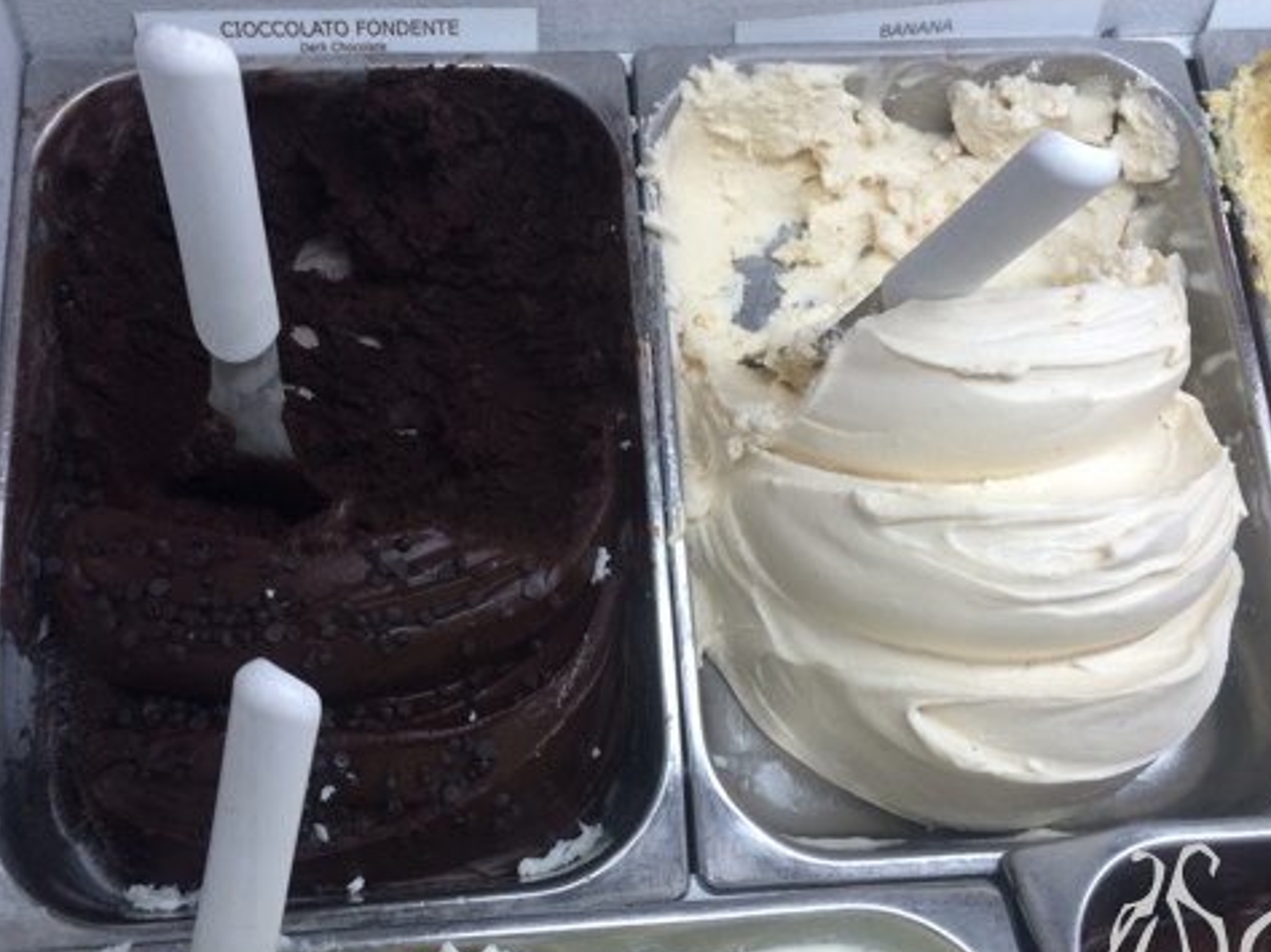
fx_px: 1395
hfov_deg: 49.0
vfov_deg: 37.7
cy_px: 432
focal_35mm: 38
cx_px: 654
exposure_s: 1/33
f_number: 2.2
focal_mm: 4.12
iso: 64
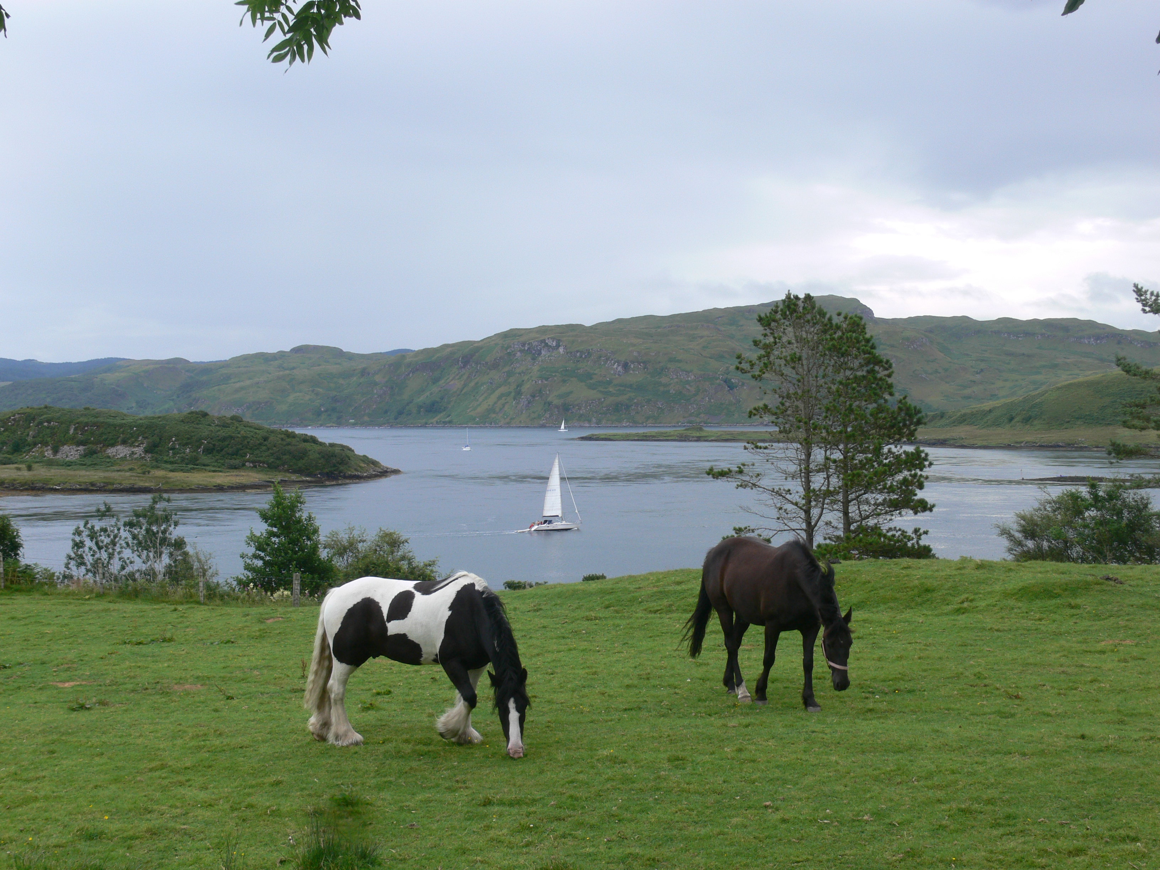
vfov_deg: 31.5
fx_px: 1541
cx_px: 580
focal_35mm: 46
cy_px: 435
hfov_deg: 41.2
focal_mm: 9.7
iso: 80
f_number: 5.6
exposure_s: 1/125
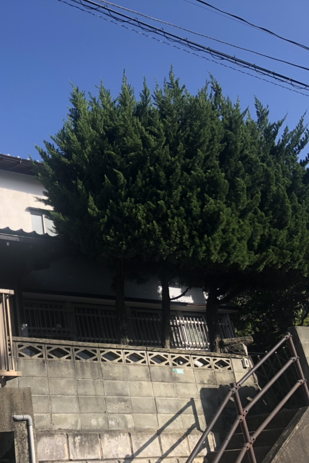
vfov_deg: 49.6
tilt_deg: +24.0
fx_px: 502
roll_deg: +5.4
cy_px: 232
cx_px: 0
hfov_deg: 31.6
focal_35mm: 39
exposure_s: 1/1429
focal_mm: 3.99
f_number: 1.8
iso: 20
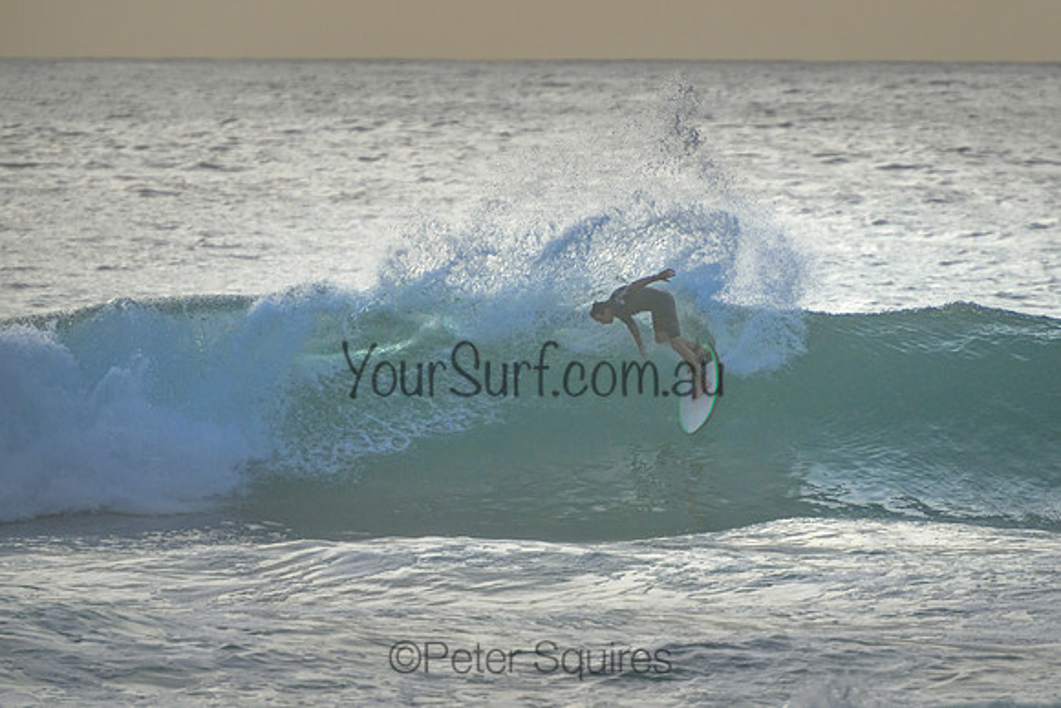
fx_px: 16207
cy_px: 351
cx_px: 711
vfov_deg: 2.5
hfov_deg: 3.7
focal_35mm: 550
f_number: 5.6
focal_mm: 400
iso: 720
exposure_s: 1/2000
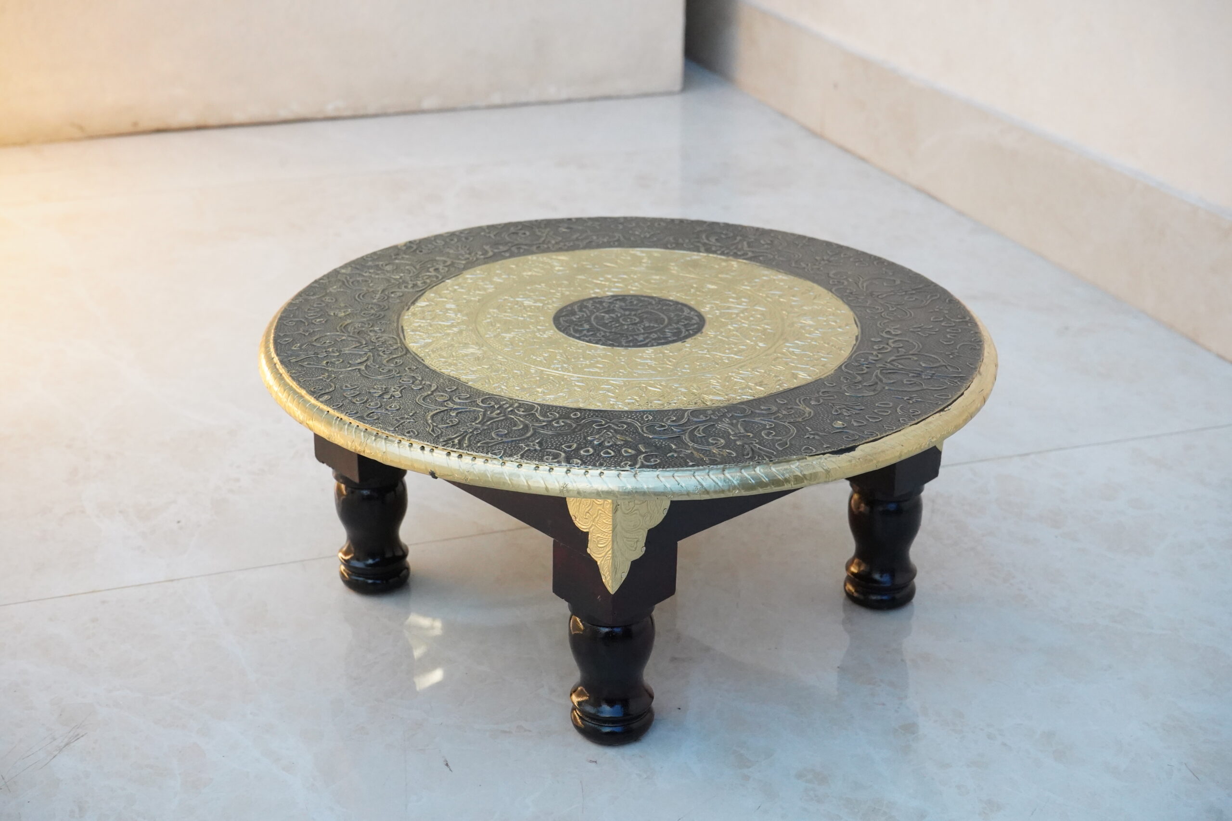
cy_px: 410
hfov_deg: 39.6
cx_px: 616
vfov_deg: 27.0
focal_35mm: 50
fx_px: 1711
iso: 8000
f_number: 10
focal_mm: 50
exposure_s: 1/100
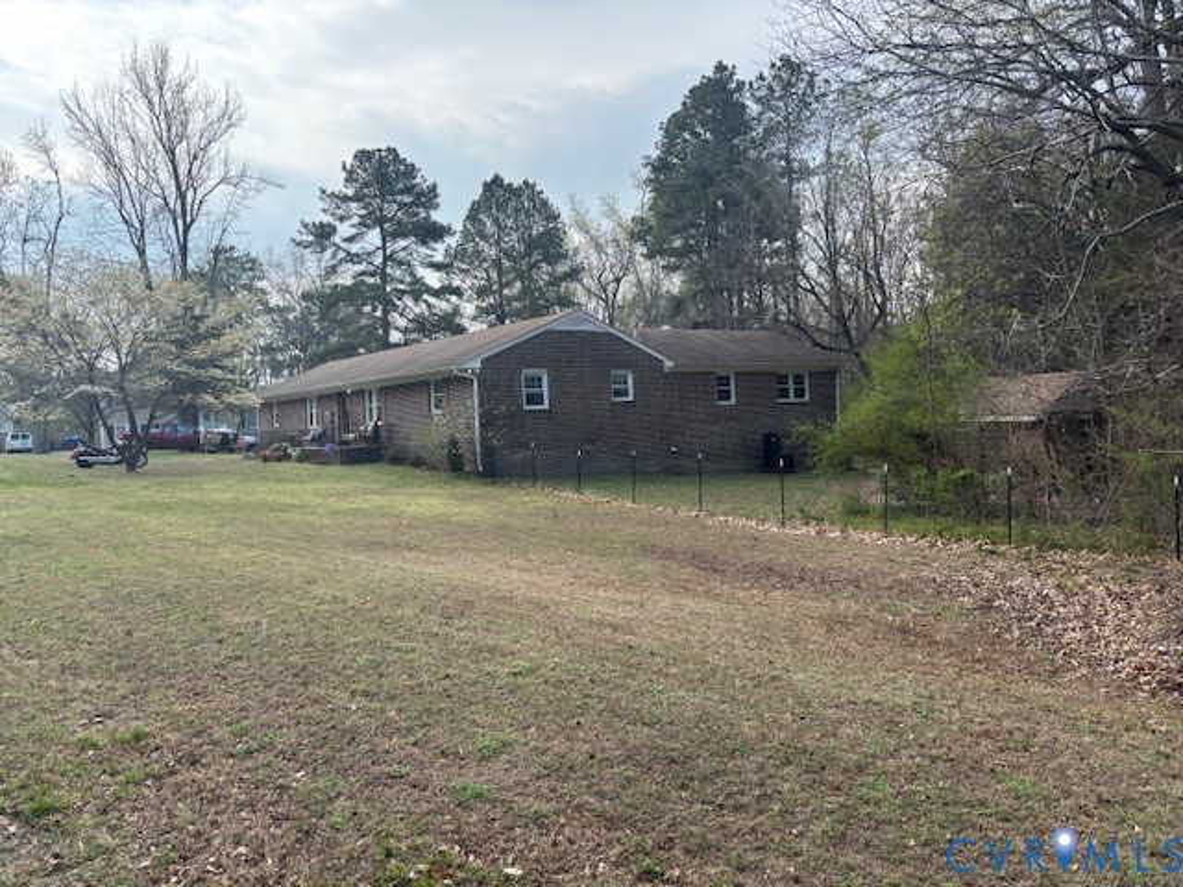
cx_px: 592
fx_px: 889
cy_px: 444
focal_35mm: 26
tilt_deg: +1.5
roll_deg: +3.9
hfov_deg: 67.3
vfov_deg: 53.1
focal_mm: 5.96
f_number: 1.6
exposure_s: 1/1233
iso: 50
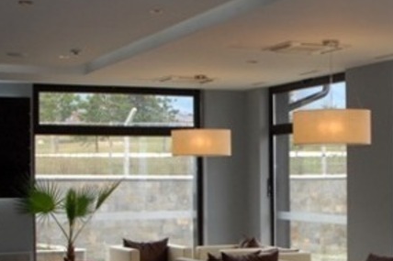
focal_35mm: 84
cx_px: 311
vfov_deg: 16.2
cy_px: 136
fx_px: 917
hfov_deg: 23.9
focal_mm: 20
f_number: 5
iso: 500
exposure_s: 1/250
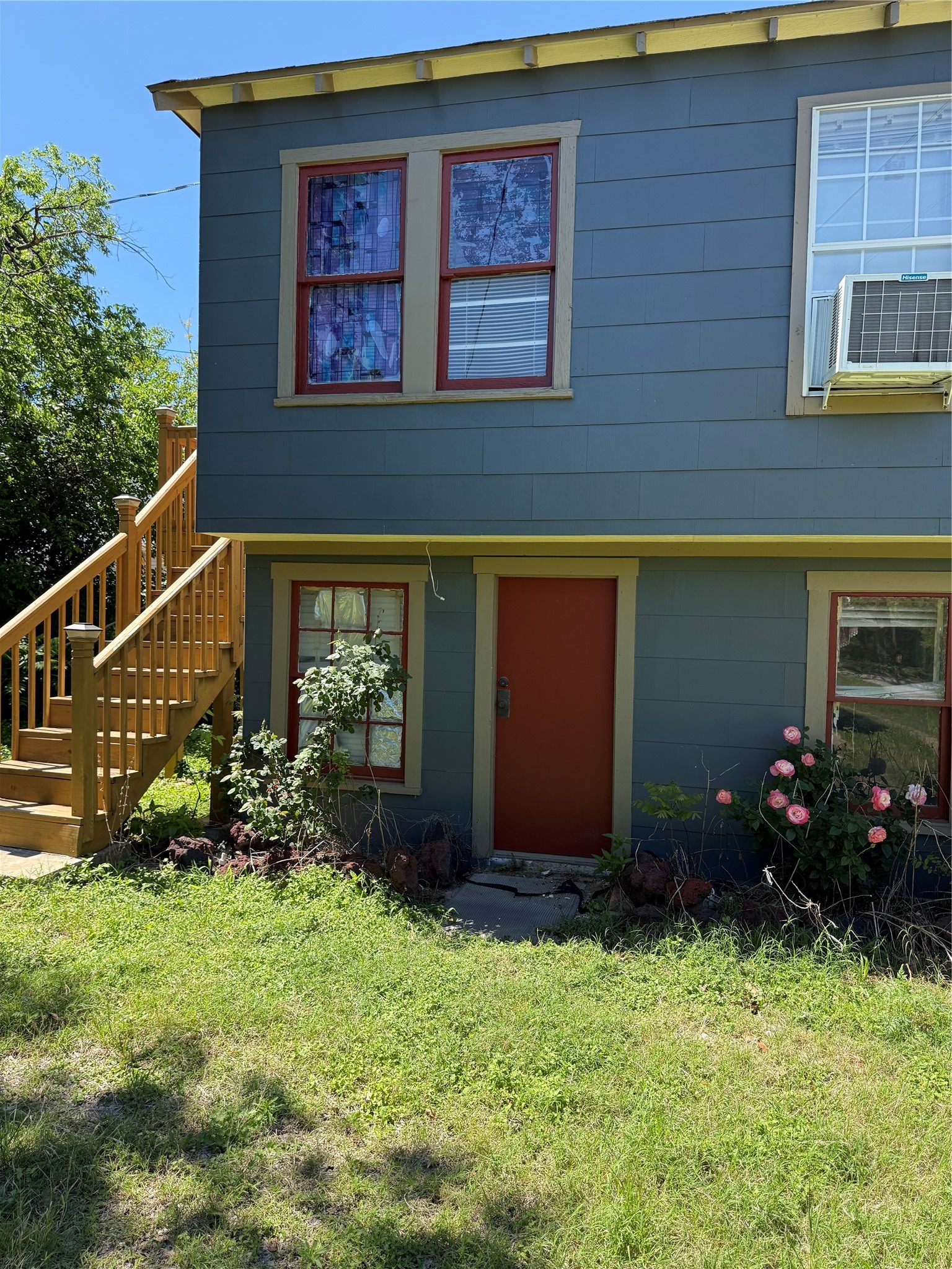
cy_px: 634
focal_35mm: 24
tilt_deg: +1.0
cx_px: 476
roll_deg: -1.2
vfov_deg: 71.6
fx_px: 880
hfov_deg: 56.8
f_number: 1.78
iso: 100
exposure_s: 1/1437
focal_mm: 6.76
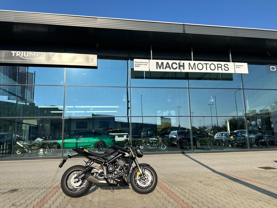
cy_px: 104
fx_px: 192
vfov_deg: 56.8
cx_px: 138
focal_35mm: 24
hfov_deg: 71.6
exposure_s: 1/4762
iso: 80
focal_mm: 6.86
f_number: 1.78
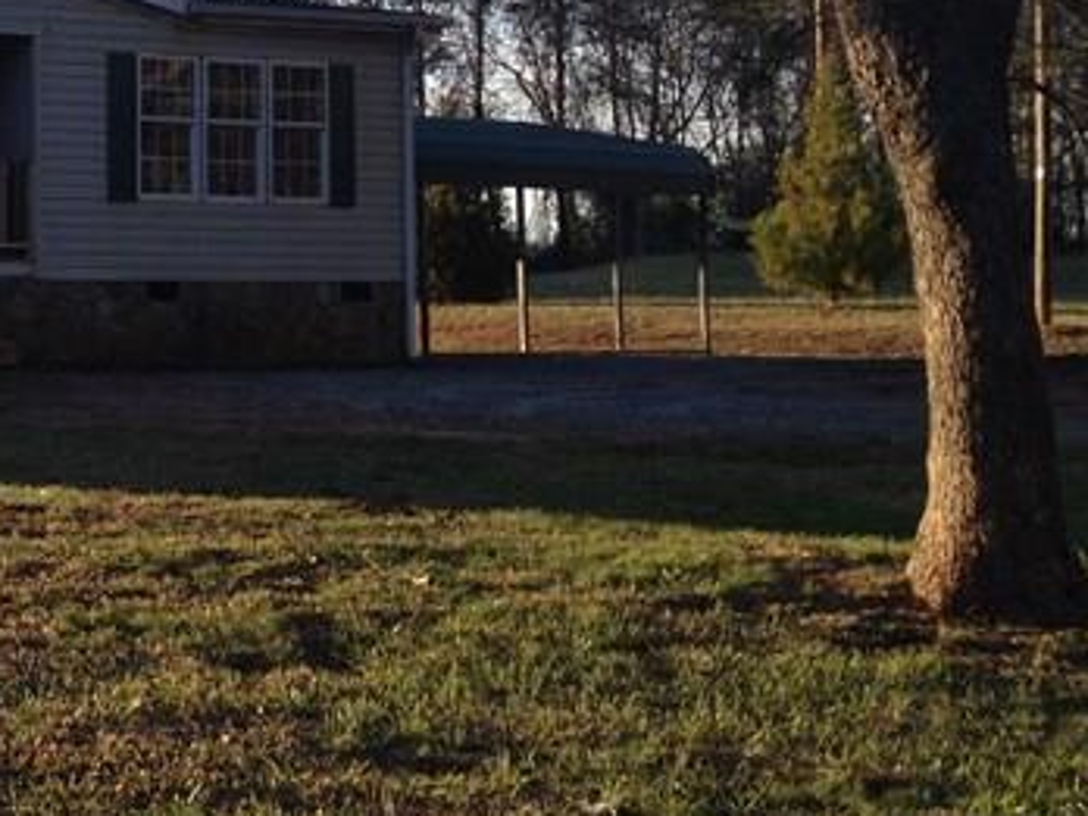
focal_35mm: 103
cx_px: -435
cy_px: 331
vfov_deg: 14.4
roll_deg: -0.3
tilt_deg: -0.2
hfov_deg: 17.5
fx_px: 3237
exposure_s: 1/493
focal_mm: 4.28
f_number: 2.4
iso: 50
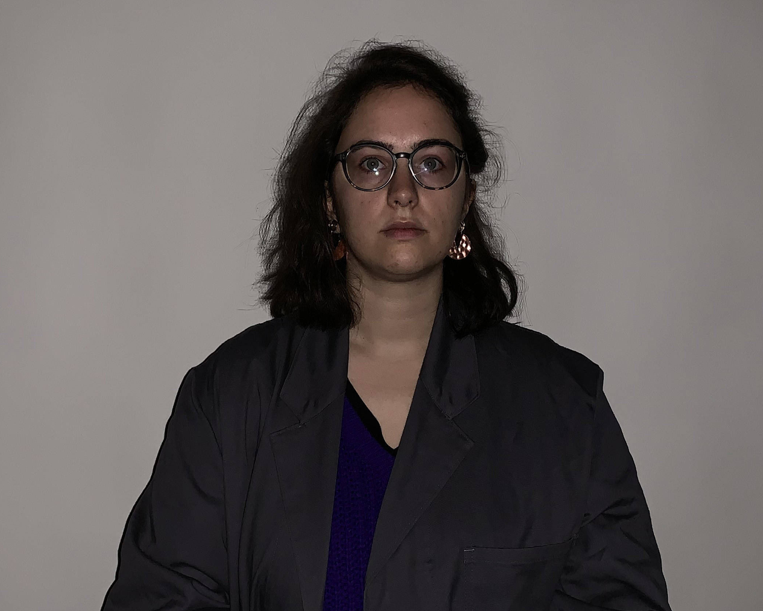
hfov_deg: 38.0
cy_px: 294
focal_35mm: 49
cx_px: 394
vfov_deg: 30.8
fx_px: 1107
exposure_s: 1/14
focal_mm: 4.25
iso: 80
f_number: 1.8
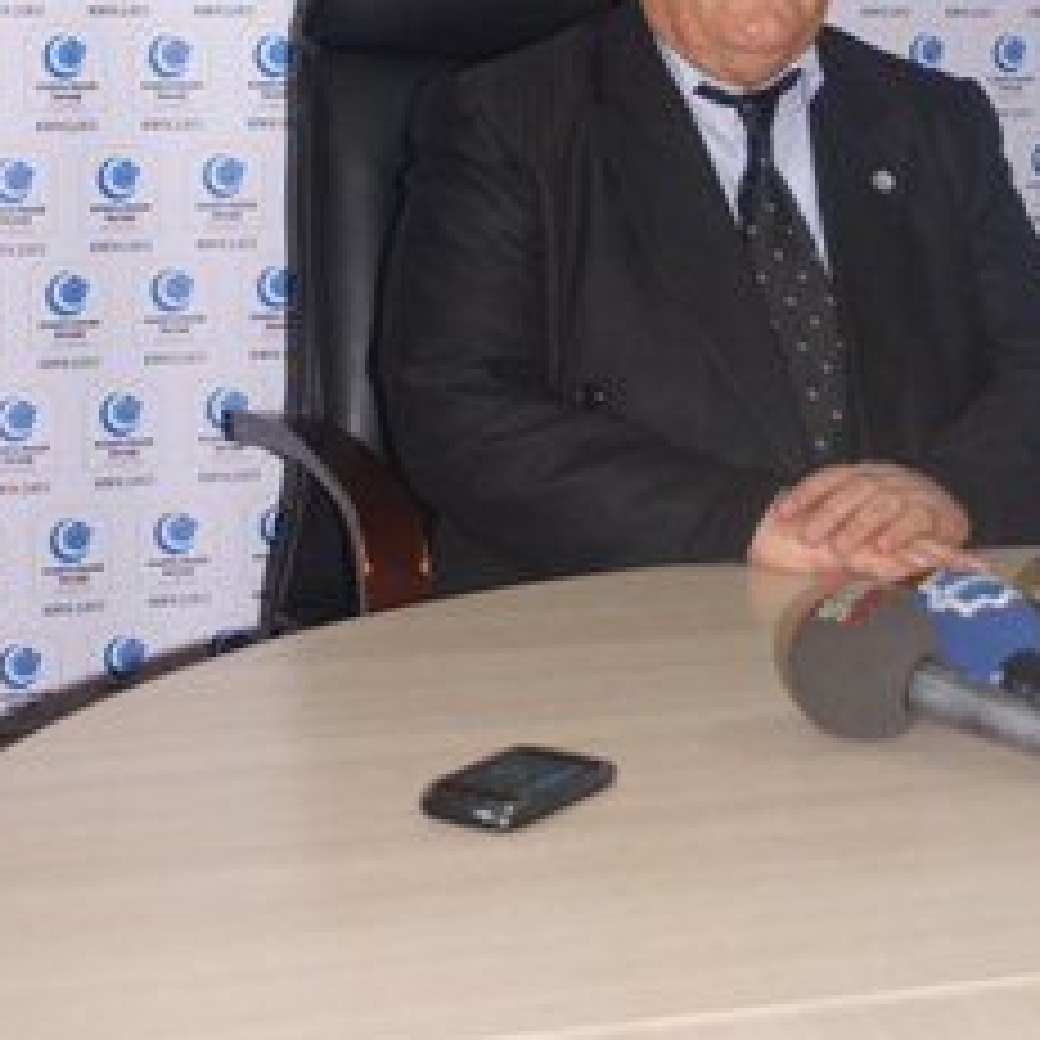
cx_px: 617
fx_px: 2951
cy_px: 122
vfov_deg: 19.6
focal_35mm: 87
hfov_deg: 20.0
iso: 400
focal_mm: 35
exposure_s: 1/60
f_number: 5.6
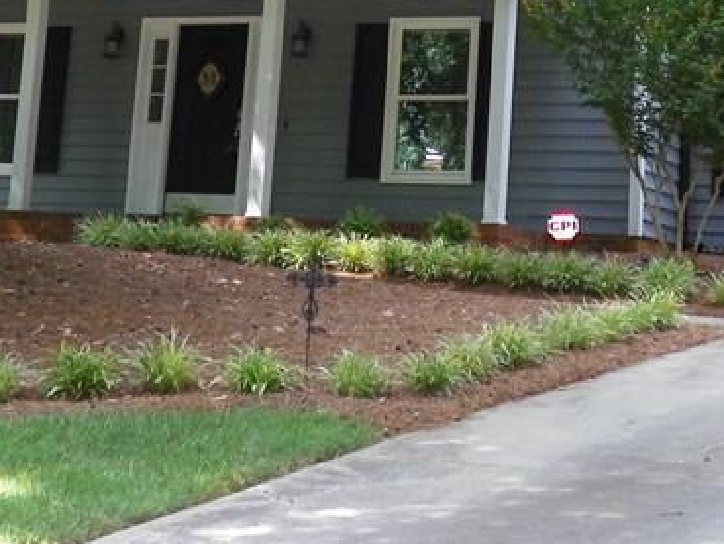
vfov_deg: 13.0
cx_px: 512
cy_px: -137
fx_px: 2322
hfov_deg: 17.6
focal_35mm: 111
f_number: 3.2
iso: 100
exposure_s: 1/160
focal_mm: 7.1
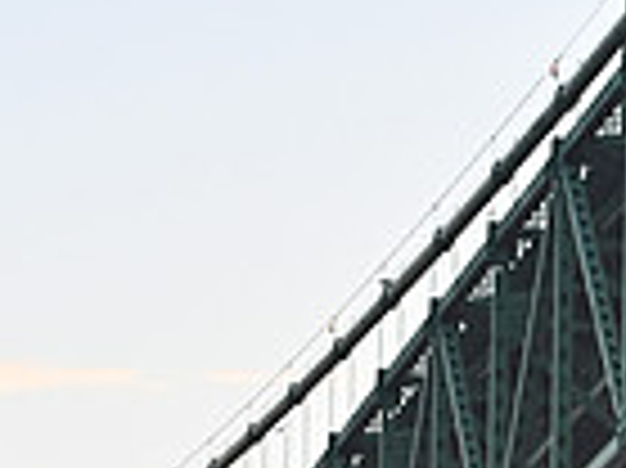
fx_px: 7264
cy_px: 1278
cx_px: 606
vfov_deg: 3.6
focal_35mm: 402
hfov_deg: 4.9
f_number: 4.5
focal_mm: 100
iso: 800
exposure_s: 1/400
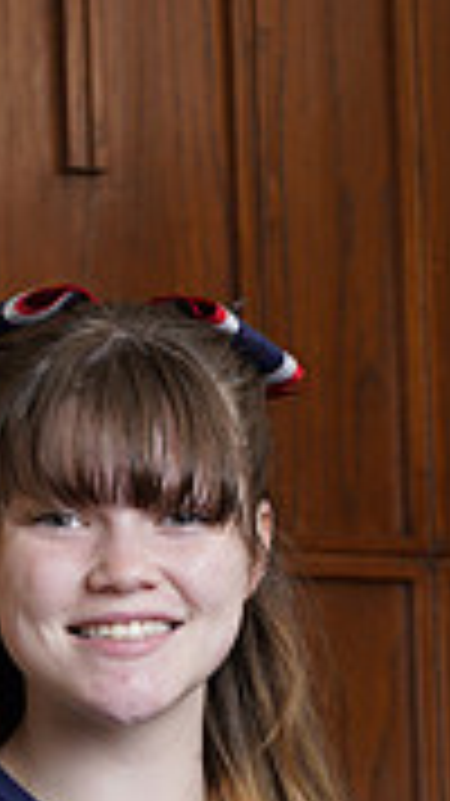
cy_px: 1040
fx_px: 6158
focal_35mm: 290
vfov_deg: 7.4
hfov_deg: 4.2
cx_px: 220
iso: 200
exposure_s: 1/250
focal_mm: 85
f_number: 5.6
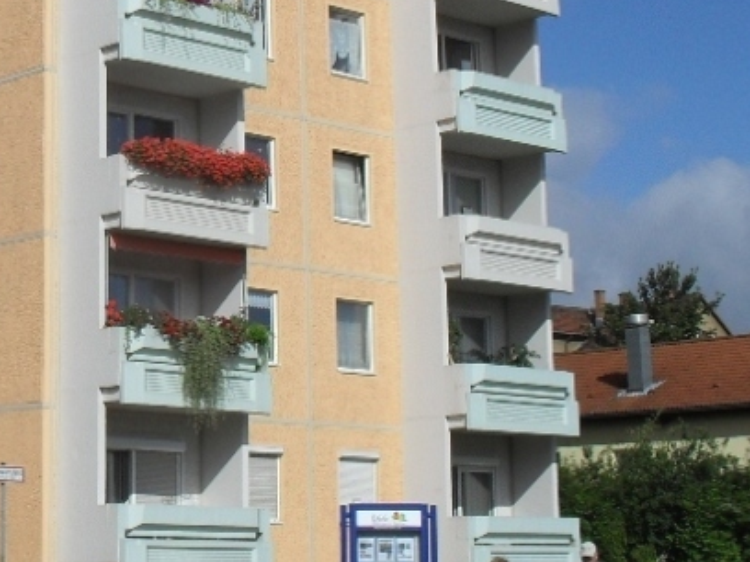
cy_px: 156
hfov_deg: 21.3
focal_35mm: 87
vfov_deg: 16.9
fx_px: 1885
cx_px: -96
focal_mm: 6.3
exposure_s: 1/500
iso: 100
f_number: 8.4
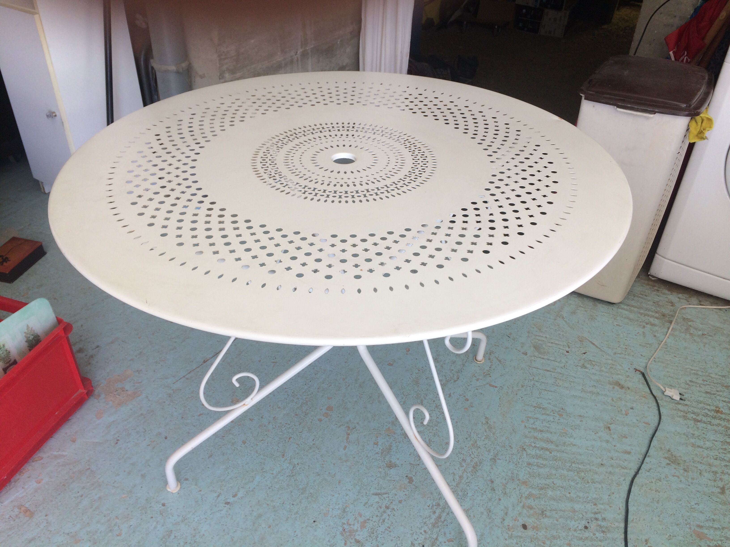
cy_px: 274
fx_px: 612
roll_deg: -0.6
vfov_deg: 48.2
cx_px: 365
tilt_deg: -34.9
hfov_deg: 61.7
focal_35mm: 29
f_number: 2.2
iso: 50
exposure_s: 1/100
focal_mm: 4.15
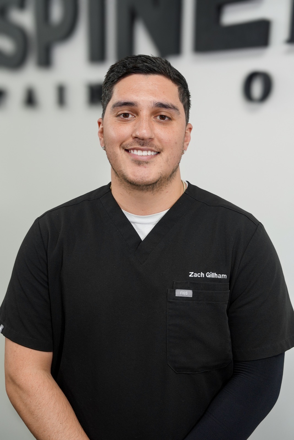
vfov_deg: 41.9
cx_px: 147
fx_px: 575
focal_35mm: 47
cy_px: 220
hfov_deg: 28.7
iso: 1000
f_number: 4
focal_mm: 47
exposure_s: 1/160
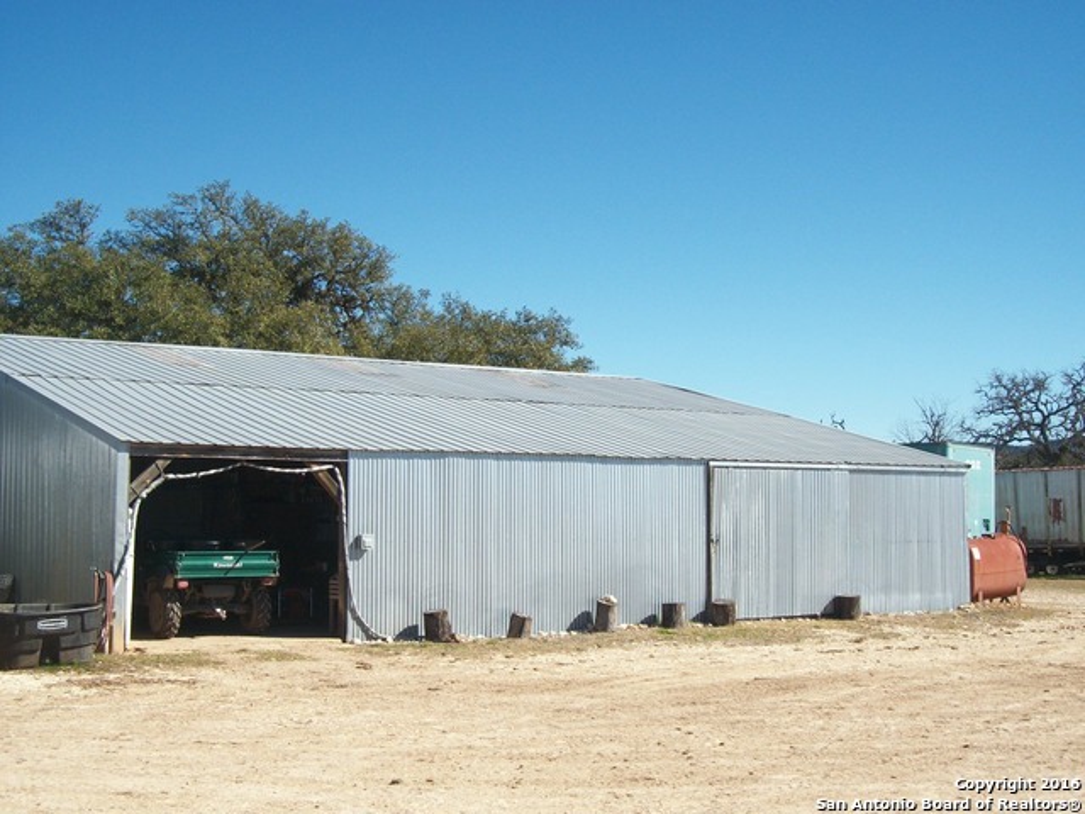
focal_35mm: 50
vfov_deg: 29.1
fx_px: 1567
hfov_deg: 38.2
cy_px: 407
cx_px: 542
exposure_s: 1/100
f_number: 11.2
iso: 80
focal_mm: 8.8
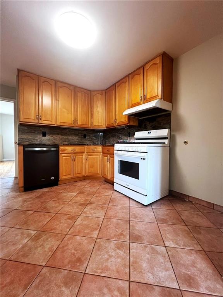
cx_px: 112
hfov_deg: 89.9
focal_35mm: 13
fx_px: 112
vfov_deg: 106.2
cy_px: 148
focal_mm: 1.57
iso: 250
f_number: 1.8
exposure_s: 1/60
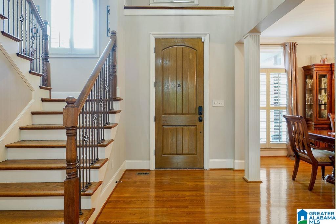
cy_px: 112
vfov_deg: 59.5
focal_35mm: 21
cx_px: 168
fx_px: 196
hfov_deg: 81.2
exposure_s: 1/2
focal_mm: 14
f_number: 8
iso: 200
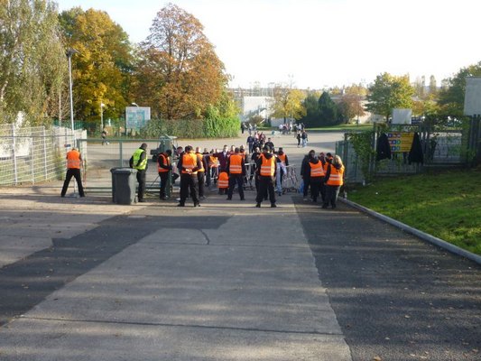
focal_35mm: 33
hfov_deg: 55.3
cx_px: 240
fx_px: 459
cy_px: 180
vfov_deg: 43.0
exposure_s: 1/320
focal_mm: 5.5
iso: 80
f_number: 2.8
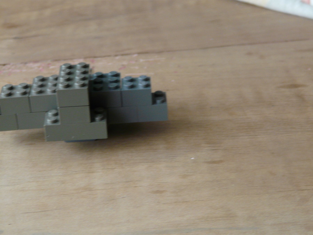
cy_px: 118
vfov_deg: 16.6
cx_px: 156
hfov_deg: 22.0
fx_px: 805
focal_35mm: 89
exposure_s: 1/8
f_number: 3.6
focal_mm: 14.7
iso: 200
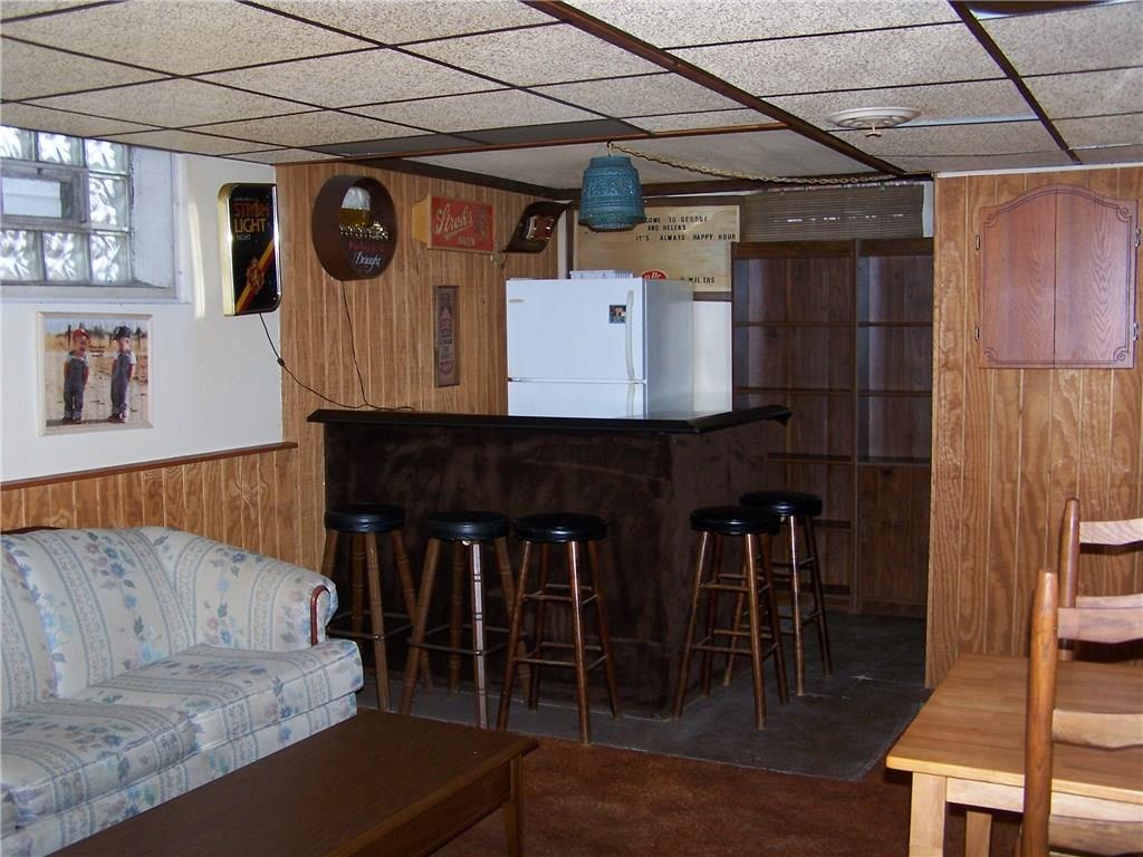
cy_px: 428
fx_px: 1255
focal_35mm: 38
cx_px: 572
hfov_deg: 49.0
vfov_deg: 37.7
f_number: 2.8
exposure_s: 1/60
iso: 140
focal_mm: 6.3
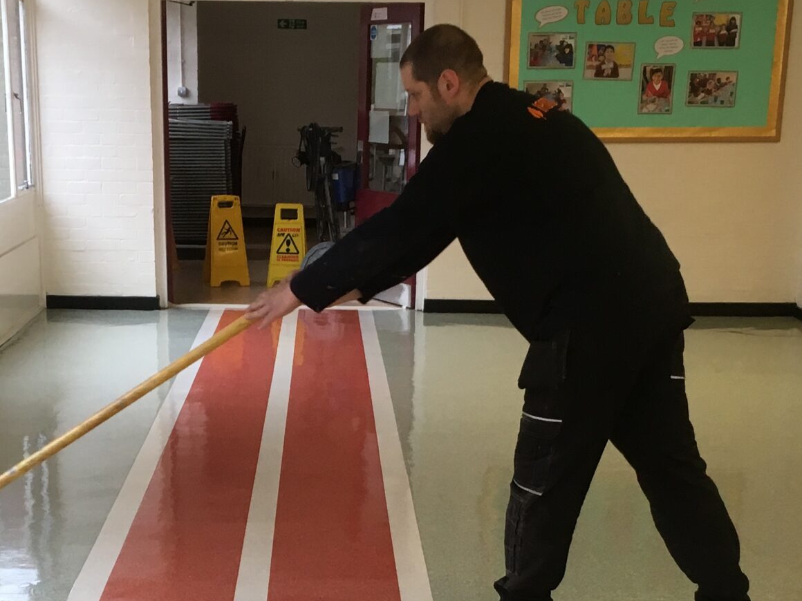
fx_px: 1483
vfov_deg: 22.4
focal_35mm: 64
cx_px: 321
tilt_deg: -17.3
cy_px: 543
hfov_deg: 30.2
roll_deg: -0.6
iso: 40
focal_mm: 4.15
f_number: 2.2
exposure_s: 1/33
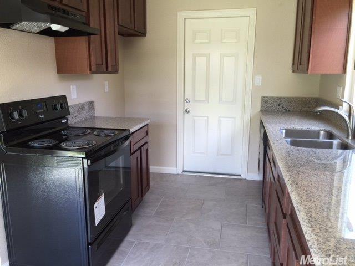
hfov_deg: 61.7
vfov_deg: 48.2
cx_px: 178
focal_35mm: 29
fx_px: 297
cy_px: 133
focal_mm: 4.15
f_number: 2.2
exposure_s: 1/40
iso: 32
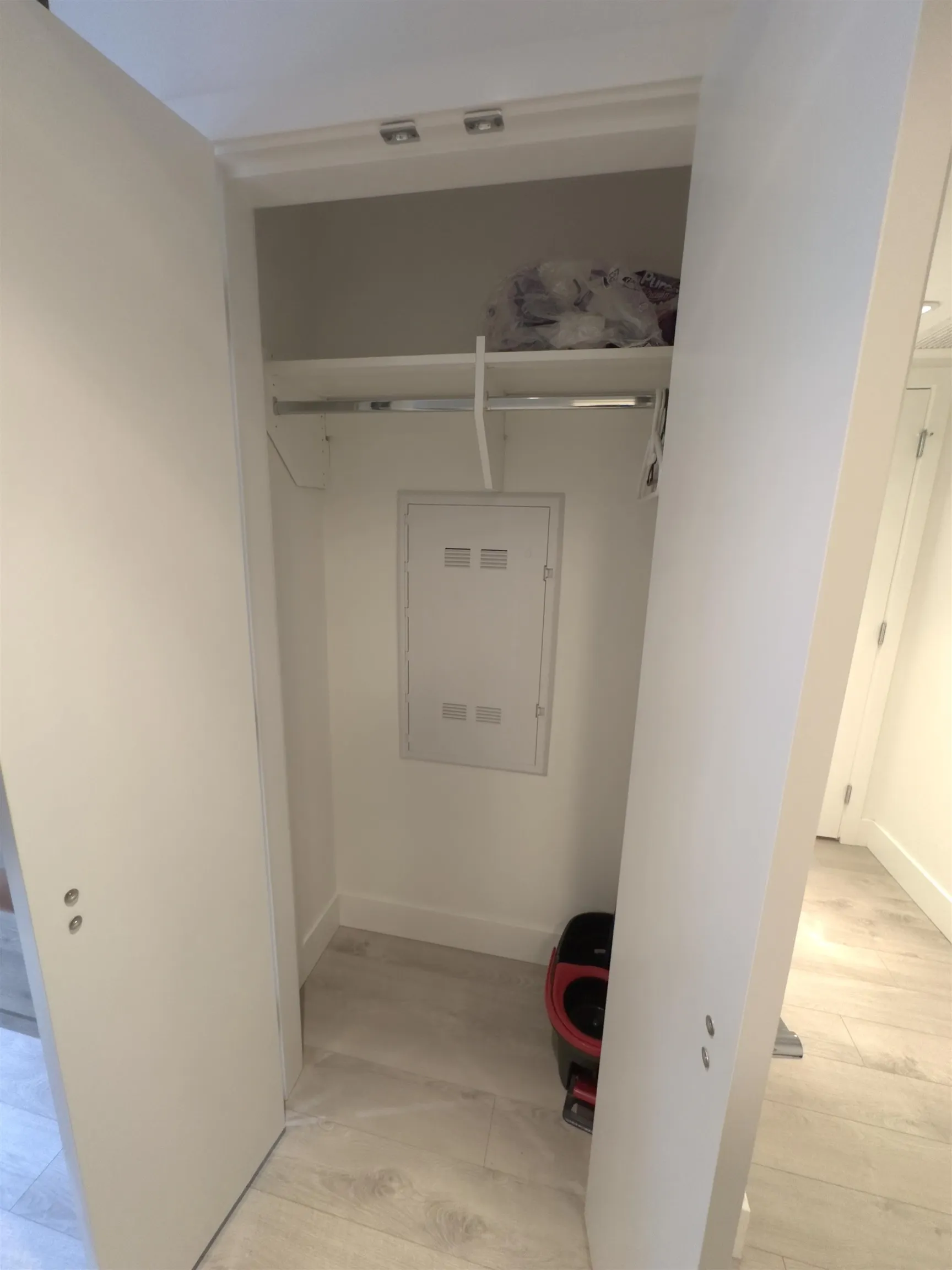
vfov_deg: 102.1
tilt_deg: -12.9
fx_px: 513
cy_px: 635
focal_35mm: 14
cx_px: 476
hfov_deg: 85.7
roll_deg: -1.4
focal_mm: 2.22
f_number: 2.2
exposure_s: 1/60
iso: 640
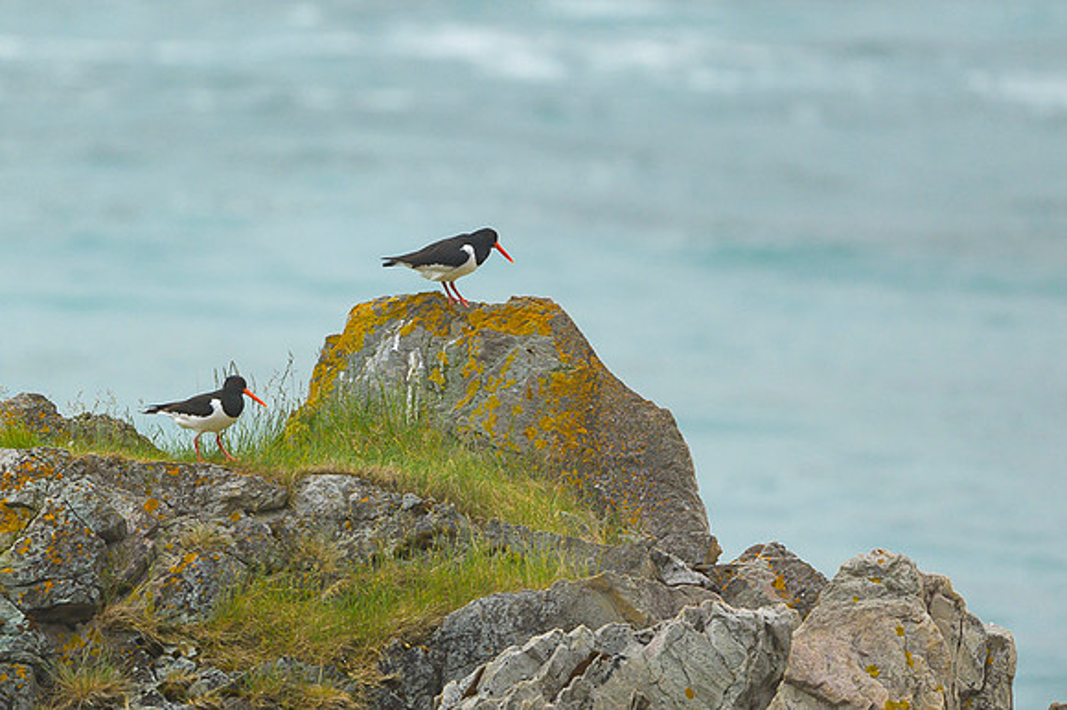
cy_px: 246
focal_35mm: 654
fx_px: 19365
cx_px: 369
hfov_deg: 3.2
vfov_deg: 2.1
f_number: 4
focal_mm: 500
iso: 800
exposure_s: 1/800
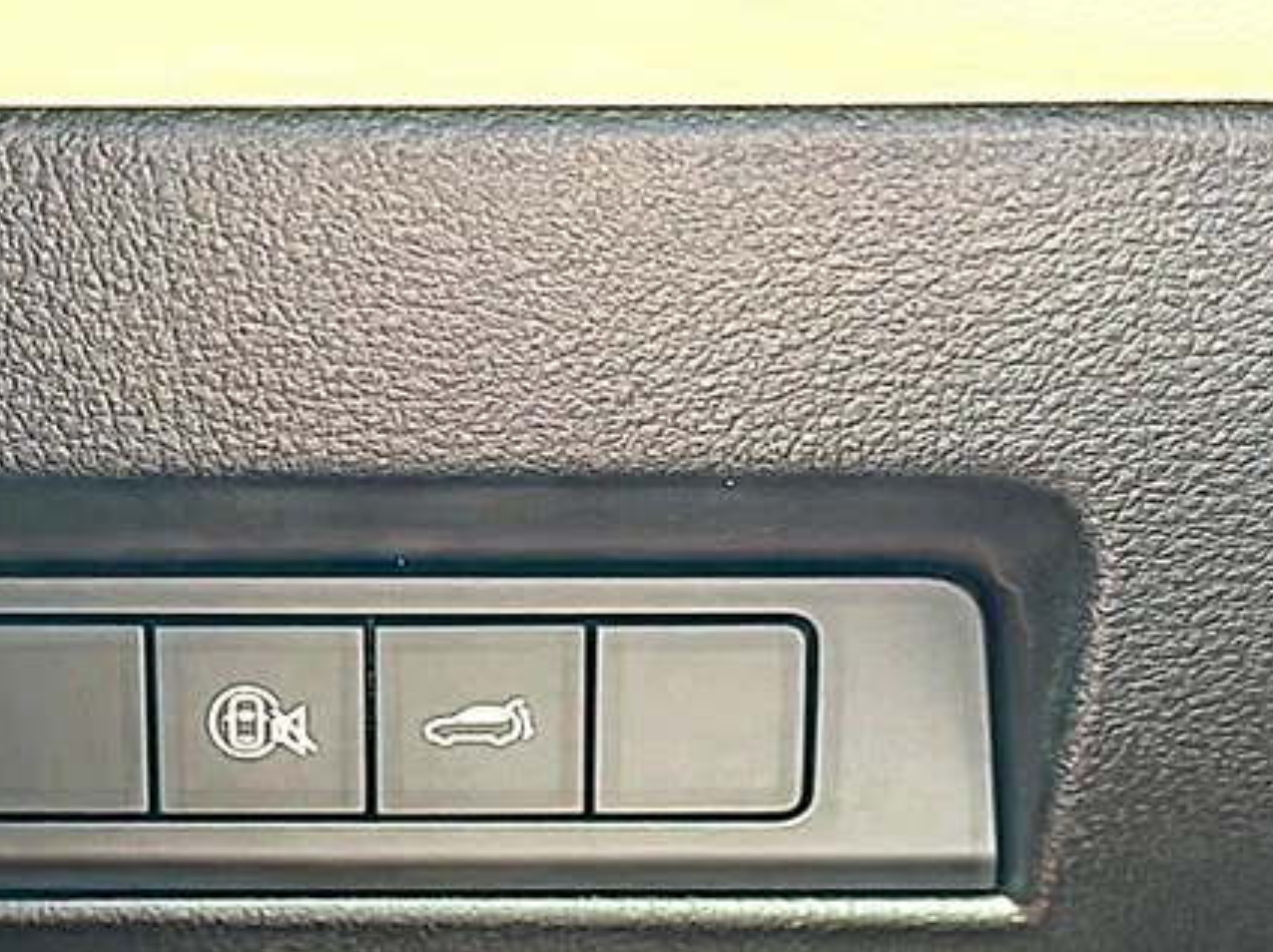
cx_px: 398
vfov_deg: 23.8
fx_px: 2241
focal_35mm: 61
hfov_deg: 31.4
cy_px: 687
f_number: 1.78
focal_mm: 6.86
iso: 160
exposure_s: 1/46
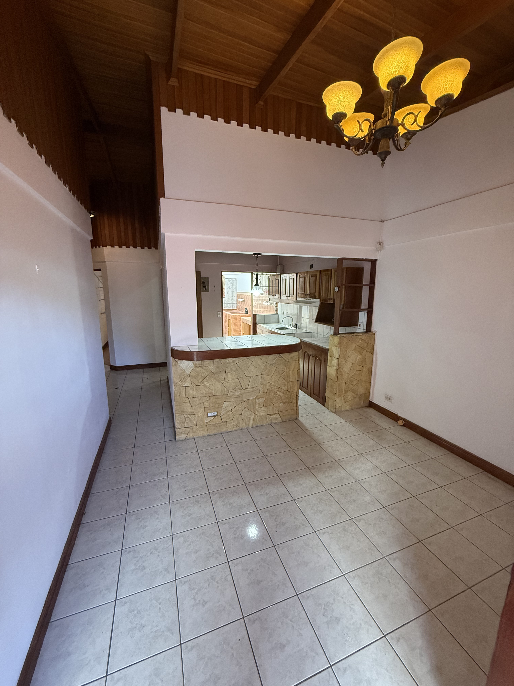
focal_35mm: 14
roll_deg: -1.1
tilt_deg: -10.3
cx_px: 257
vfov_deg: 102.1
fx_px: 277
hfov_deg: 85.7
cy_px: 343
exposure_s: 1/120
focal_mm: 2.22
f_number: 2.2
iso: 500
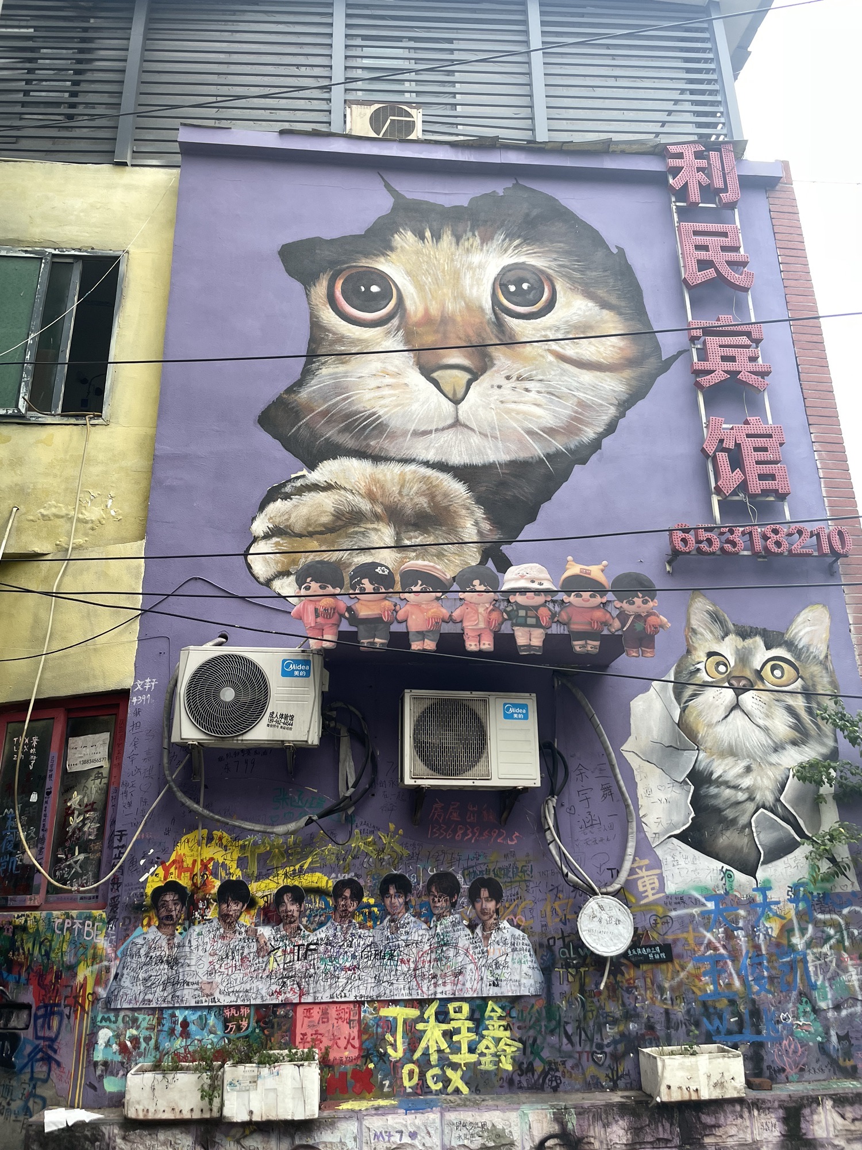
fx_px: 863
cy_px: 575
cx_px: 431
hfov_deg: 53.1
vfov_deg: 67.3
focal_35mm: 26
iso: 80
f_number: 1.6
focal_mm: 4.2
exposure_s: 1/121
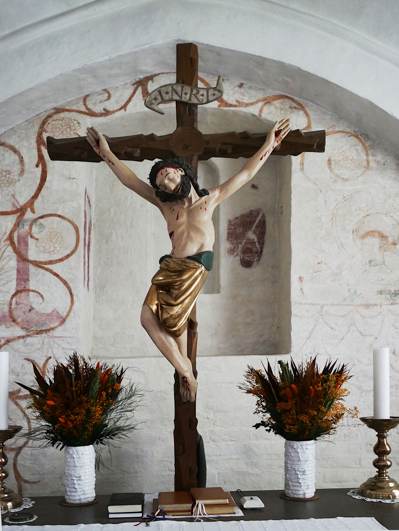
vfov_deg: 56.8
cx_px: 200
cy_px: 266
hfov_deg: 44.2
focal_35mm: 32
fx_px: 491
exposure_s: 1/60
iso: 1600
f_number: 1.4
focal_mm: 16
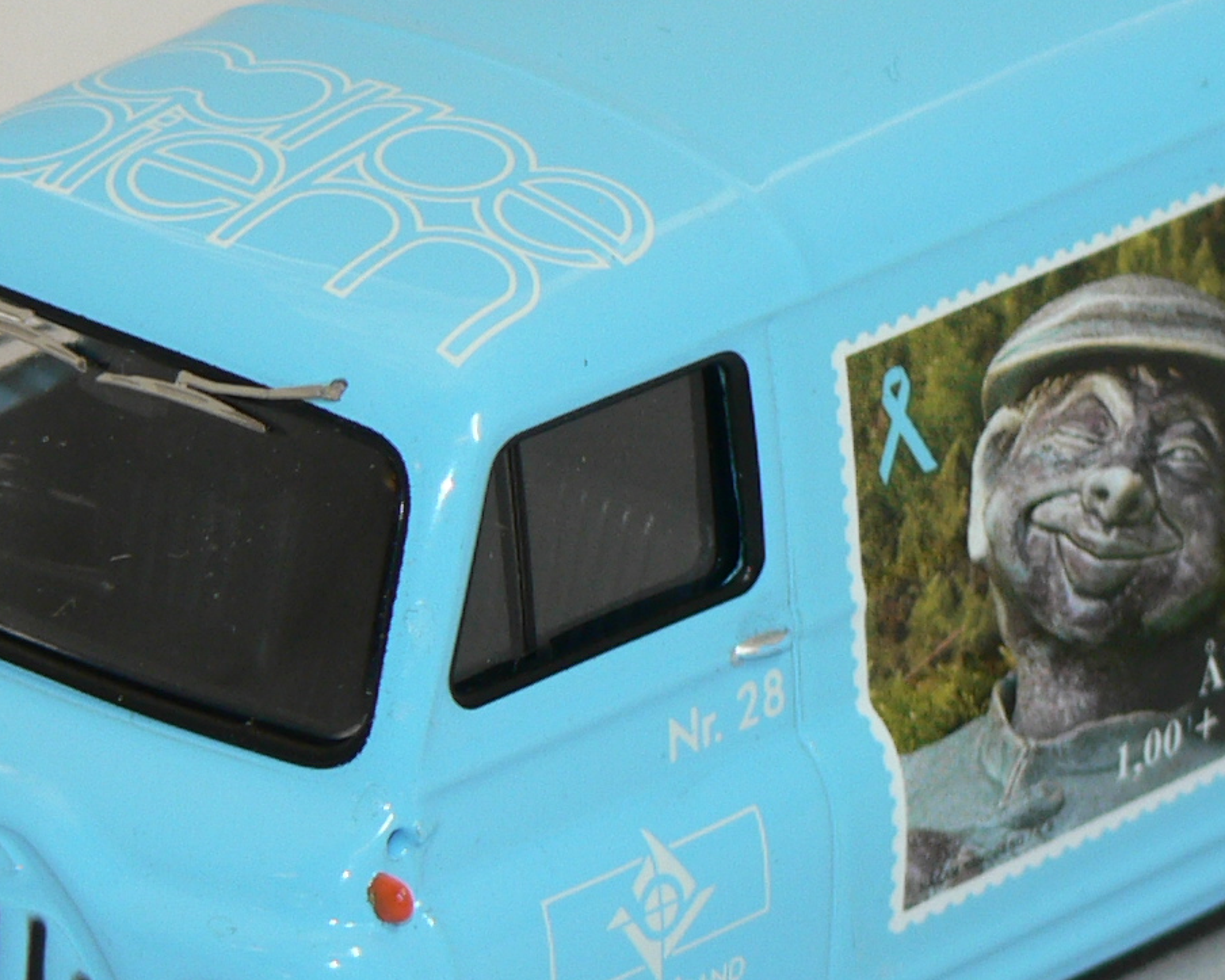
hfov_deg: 5.9
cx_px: 514
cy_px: 587
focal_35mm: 329
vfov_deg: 4.7
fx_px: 11927
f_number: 3.2
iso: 80
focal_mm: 19.9
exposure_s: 1/60
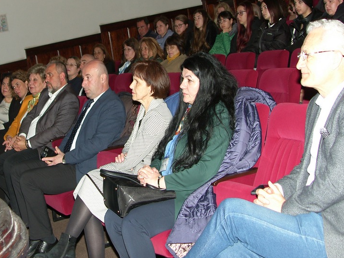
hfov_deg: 25.8
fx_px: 745
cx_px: 104
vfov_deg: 19.6
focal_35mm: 75
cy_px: 87
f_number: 2.5
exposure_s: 1/50
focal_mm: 11.5
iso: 50
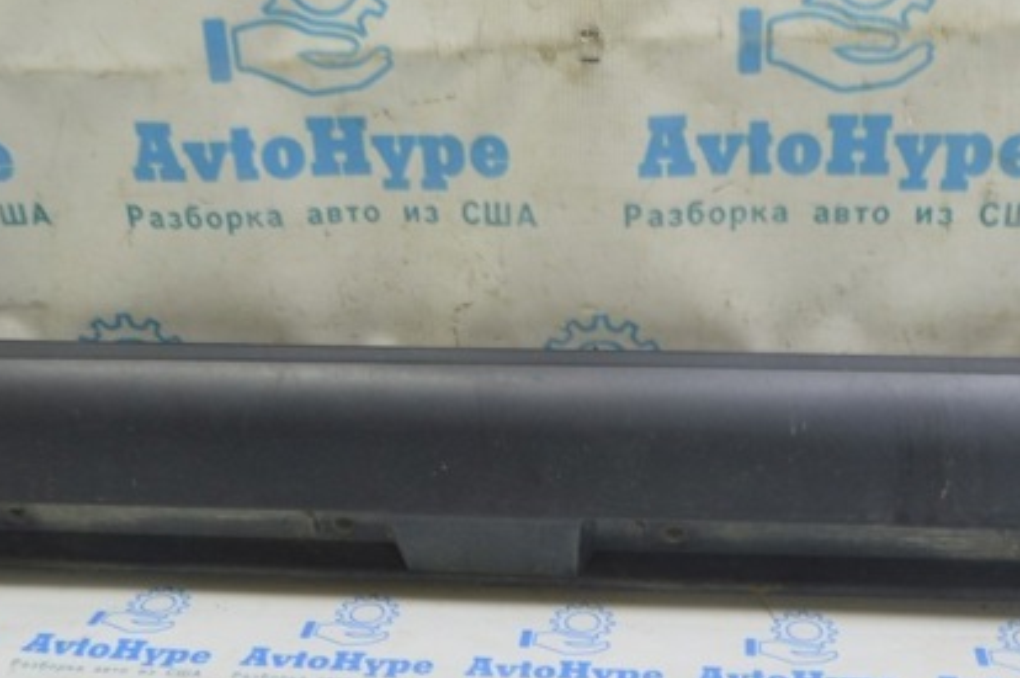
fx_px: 1443
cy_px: 351
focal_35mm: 51
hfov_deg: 38.9
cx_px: 552
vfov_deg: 26.4
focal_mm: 22
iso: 400
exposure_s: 1/20
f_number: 5.6
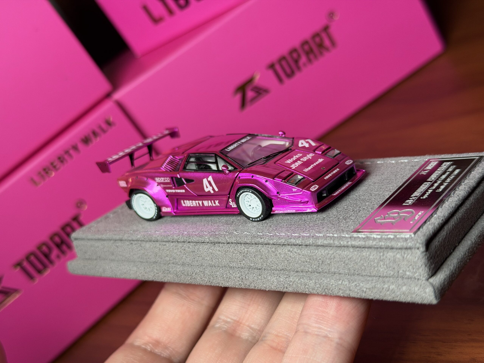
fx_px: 671
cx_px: 242
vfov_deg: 30.3
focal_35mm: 48
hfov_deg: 39.7
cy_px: 182
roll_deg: +35.1
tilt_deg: -23.9
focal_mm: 6.76
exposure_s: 1/167
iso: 80
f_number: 1.78
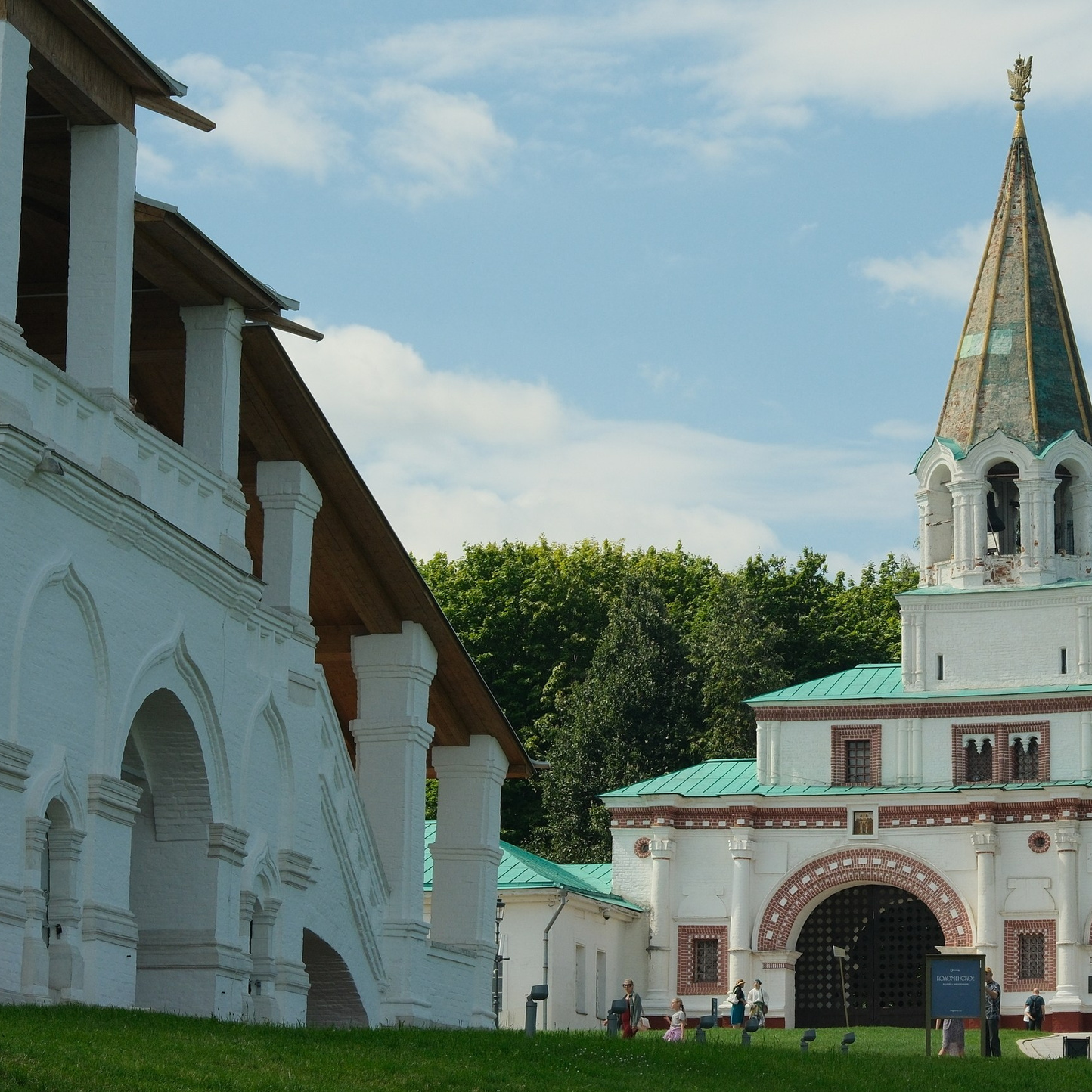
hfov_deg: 15.3
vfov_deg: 15.4
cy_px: 512
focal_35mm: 113
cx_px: 870
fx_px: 4033
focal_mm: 50
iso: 640
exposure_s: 1/1000
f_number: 8
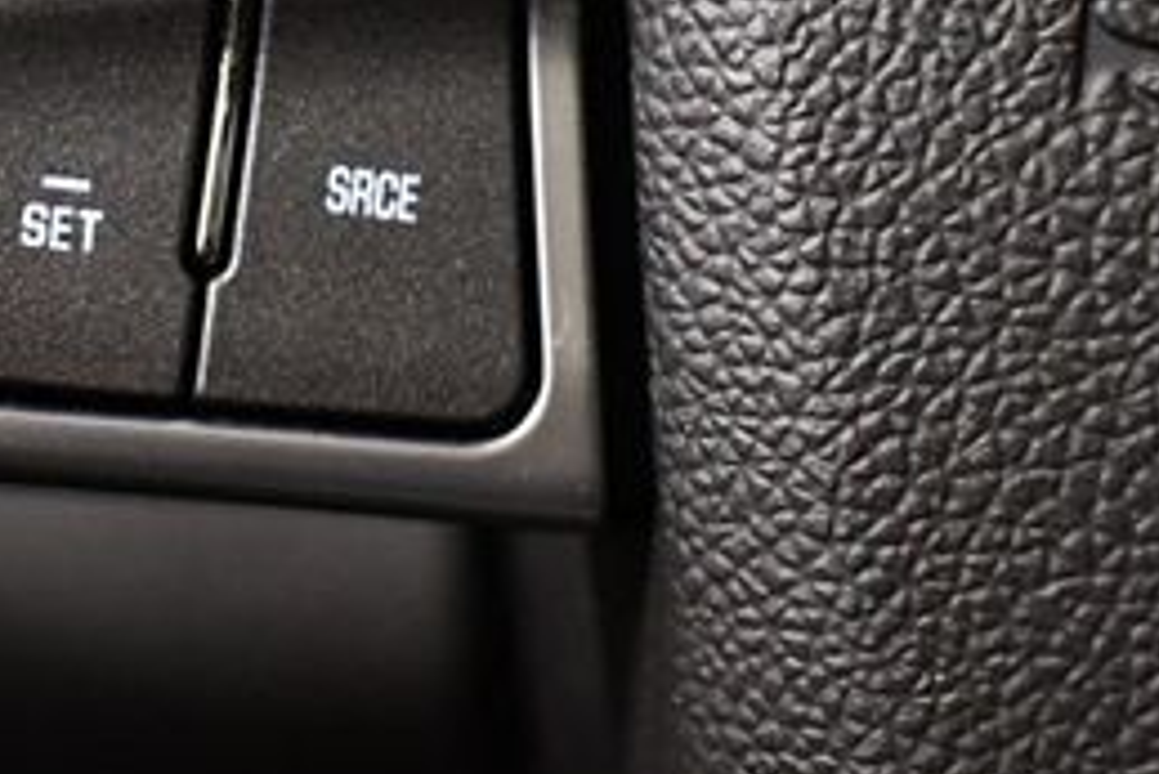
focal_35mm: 89
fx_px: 2867
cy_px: 81
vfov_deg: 15.2
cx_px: 134
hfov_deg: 22.4
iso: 3600
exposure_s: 1/60
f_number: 3.5
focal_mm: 18
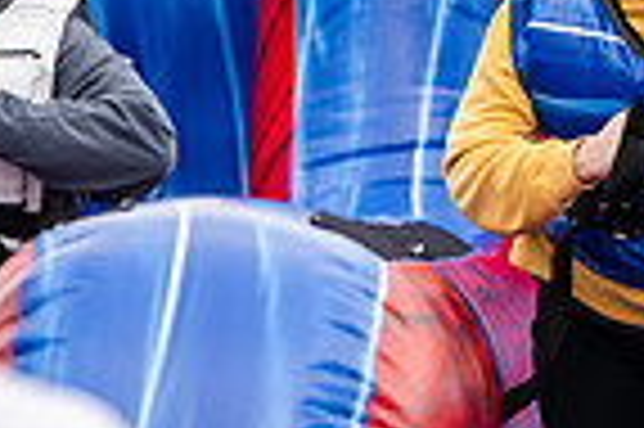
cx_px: 658
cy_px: 79
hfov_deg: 3.3
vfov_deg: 2.2
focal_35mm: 629
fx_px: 11239
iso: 125
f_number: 3.5
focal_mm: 155
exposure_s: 1/800
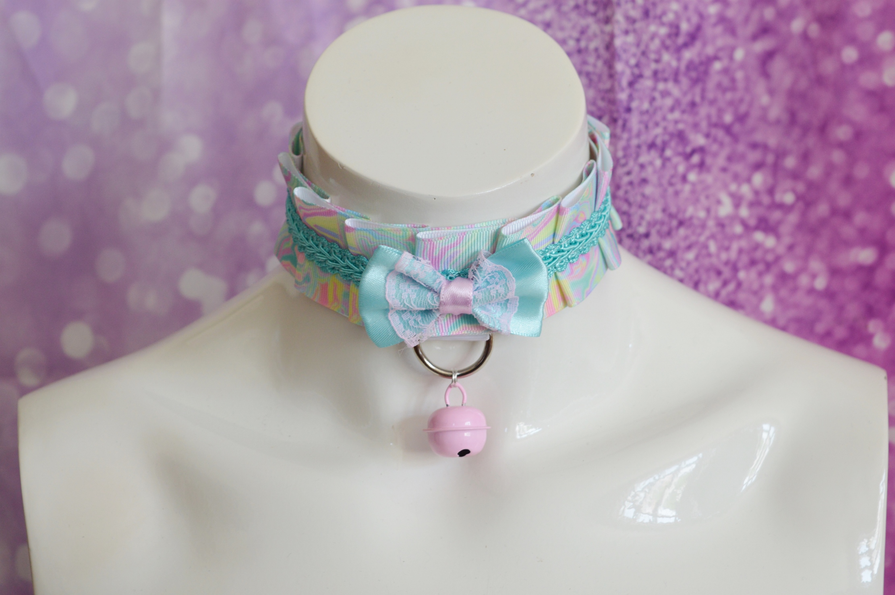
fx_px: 1788
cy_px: 298
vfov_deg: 18.9
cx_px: 448
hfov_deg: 28.1
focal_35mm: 72
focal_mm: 48
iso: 400
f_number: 7.1
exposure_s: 1/60
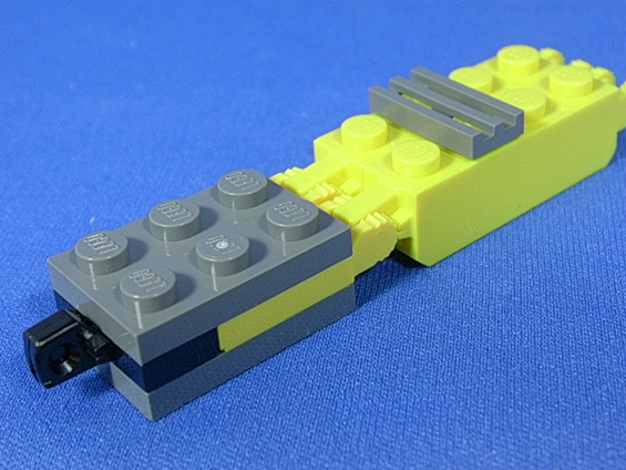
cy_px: 218
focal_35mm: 68
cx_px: 326
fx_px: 1230
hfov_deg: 28.6
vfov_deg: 21.6
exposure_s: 1/9.5
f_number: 3.4
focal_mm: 9
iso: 70
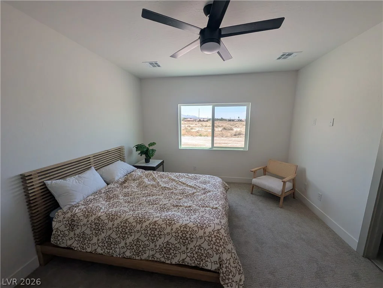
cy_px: 144
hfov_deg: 110.5
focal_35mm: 12
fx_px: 133
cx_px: 192
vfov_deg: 94.6
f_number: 1.7
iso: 55
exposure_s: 1/813
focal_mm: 2.02
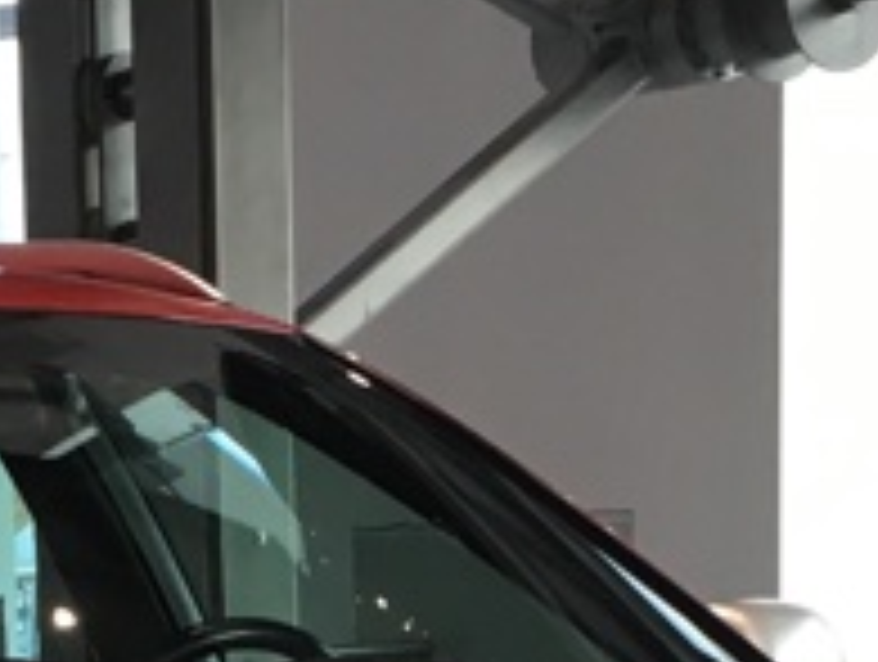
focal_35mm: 152
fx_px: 3862
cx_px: 99
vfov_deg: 9.2
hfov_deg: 12.9
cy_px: 1306
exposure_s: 1/33
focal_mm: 4.15
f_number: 2.2
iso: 32
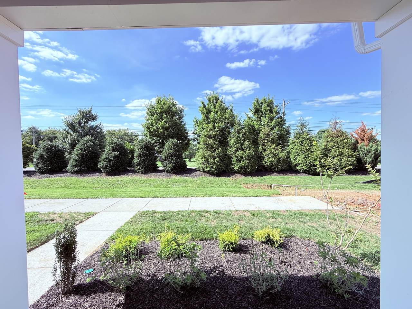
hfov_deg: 102.1
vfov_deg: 85.7
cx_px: 206
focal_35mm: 14
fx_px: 167
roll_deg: +0.9
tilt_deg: -1.3
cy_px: 154
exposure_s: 1/439
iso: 64
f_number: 2.2
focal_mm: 2.22
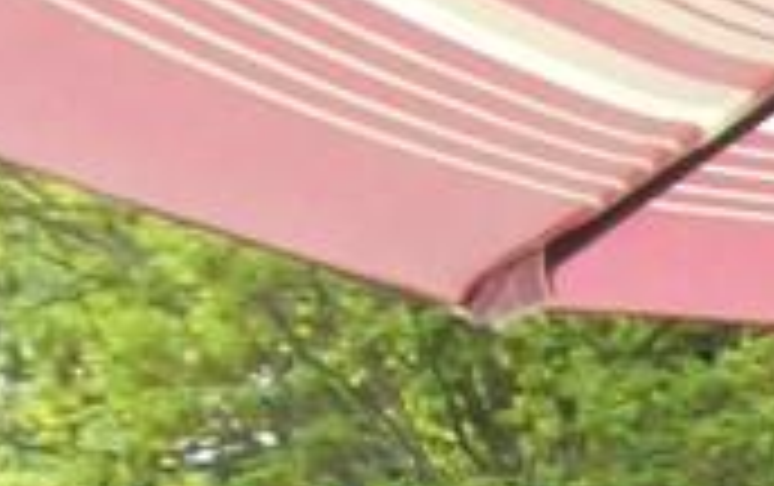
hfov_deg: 8.7
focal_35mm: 227
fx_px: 4795
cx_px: 1552
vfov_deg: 5.4
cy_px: 1490
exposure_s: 1/125
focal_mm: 6
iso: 64
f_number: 2.7
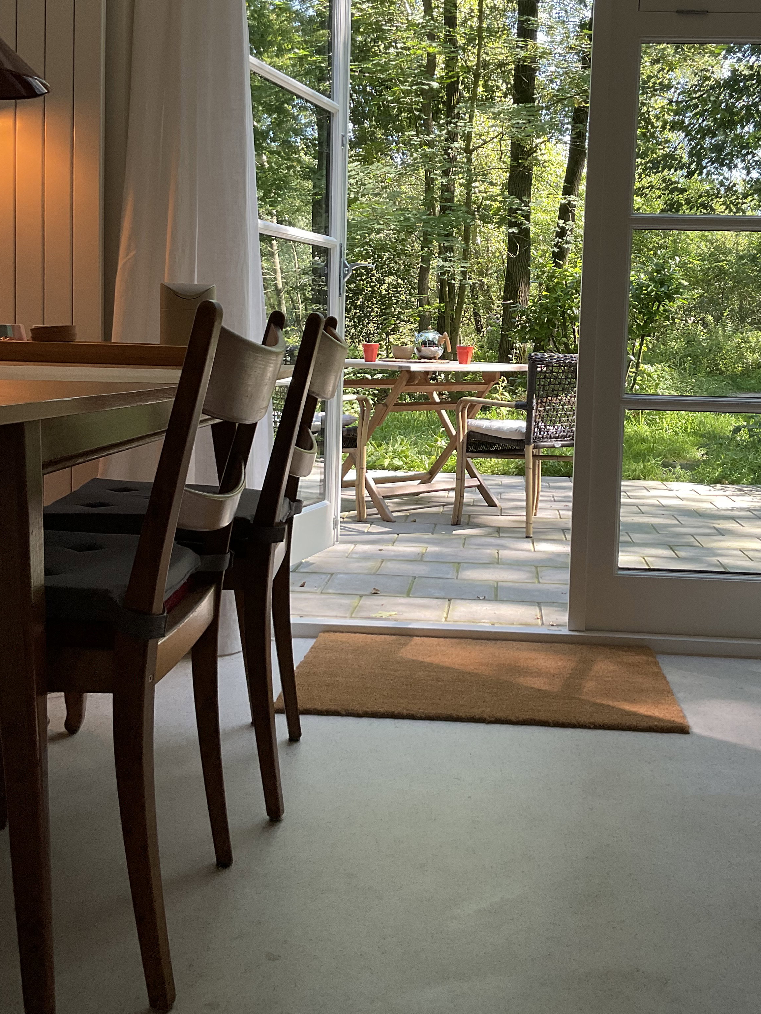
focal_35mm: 38
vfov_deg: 48.8
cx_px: 453
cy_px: 420
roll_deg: -3.1
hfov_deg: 37.6
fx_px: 1114
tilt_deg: -3.4
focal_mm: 3
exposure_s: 1/122
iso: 50
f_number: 1.8
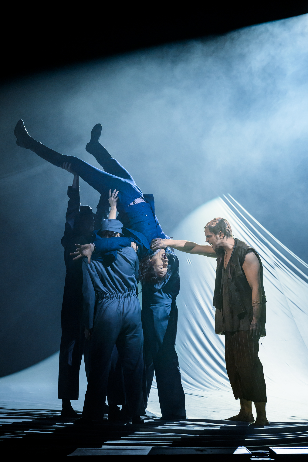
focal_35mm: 76
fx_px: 975
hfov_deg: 17.9
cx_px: 155
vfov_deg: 26.7
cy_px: 229
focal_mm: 75
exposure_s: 1/400
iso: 2500
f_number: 4
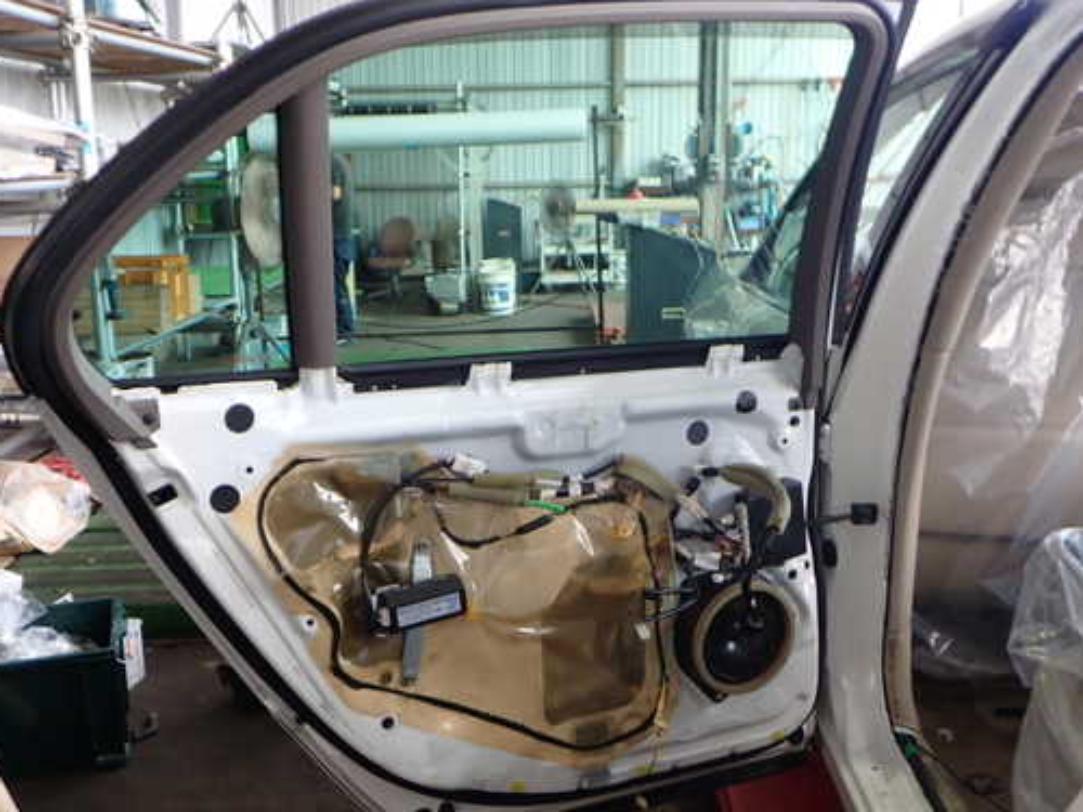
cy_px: 416
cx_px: 498
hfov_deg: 51.3
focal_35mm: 36
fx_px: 1126
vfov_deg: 39.7
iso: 200
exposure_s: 1/125
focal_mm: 5.4
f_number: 2.3
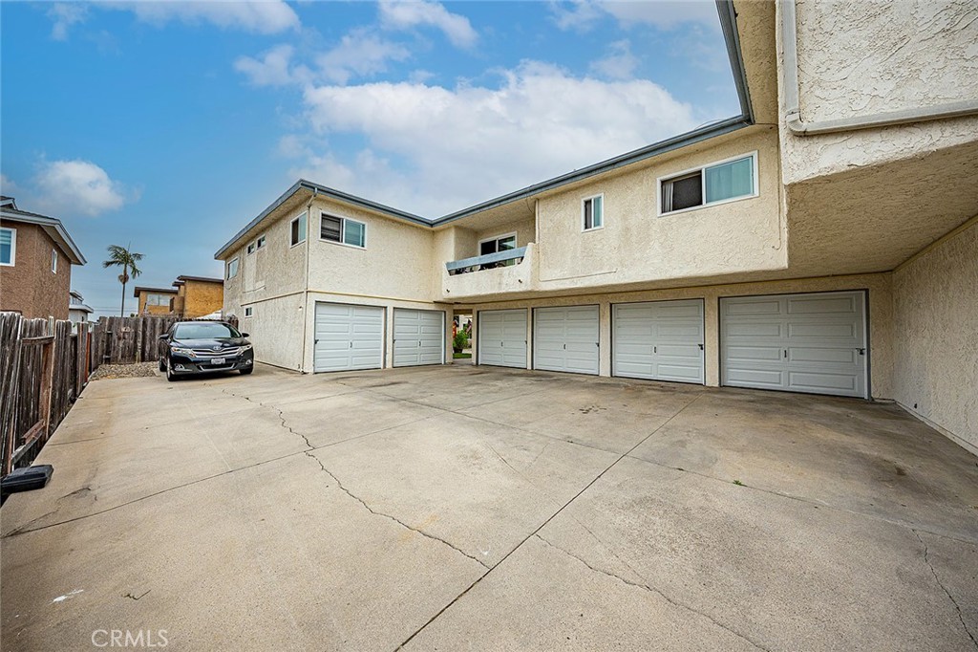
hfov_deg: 112.6
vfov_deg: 90.0
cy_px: 326
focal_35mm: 12
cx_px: 489
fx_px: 326
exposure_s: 1/1250
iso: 400
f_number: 5.6
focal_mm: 12
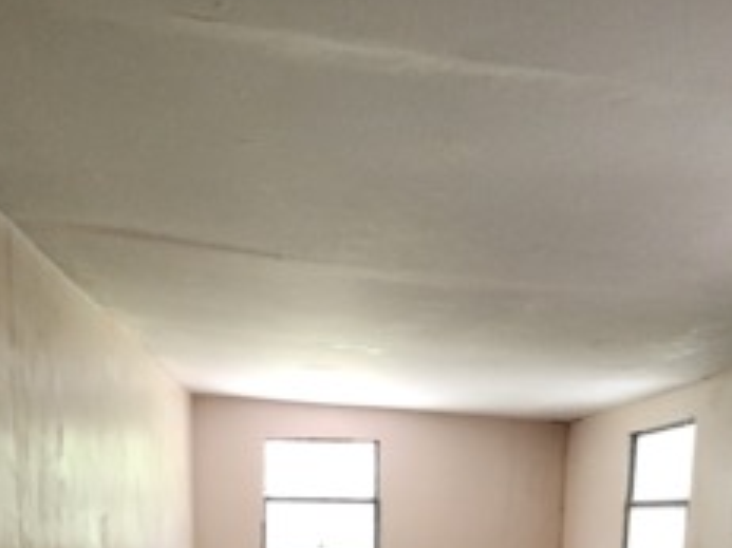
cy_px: 684
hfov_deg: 51.2
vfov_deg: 31.8
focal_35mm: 36
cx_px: 418
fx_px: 761
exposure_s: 1/40
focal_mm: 1.7
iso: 400
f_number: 2.2
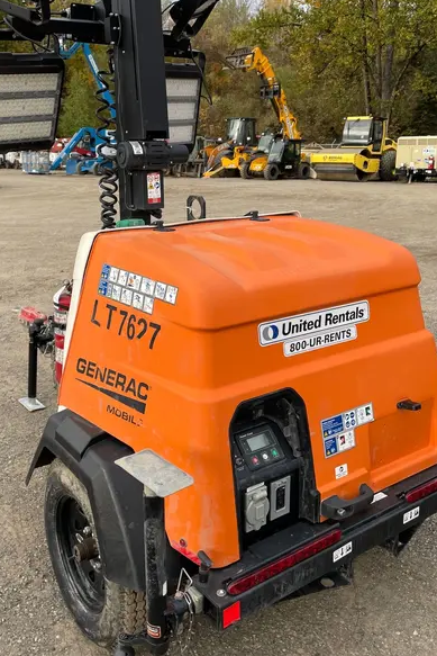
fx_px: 619
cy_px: 286
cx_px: 182
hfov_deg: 38.8
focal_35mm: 34
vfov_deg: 55.6
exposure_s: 1/581
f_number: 1.6
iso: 50
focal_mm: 4.2
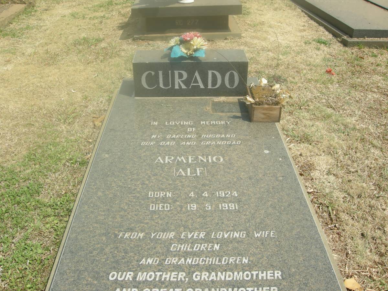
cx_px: 194
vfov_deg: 39.7
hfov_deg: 51.4
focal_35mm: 36
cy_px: 146
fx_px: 404
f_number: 4.8
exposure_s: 1/228
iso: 64
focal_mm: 7.5
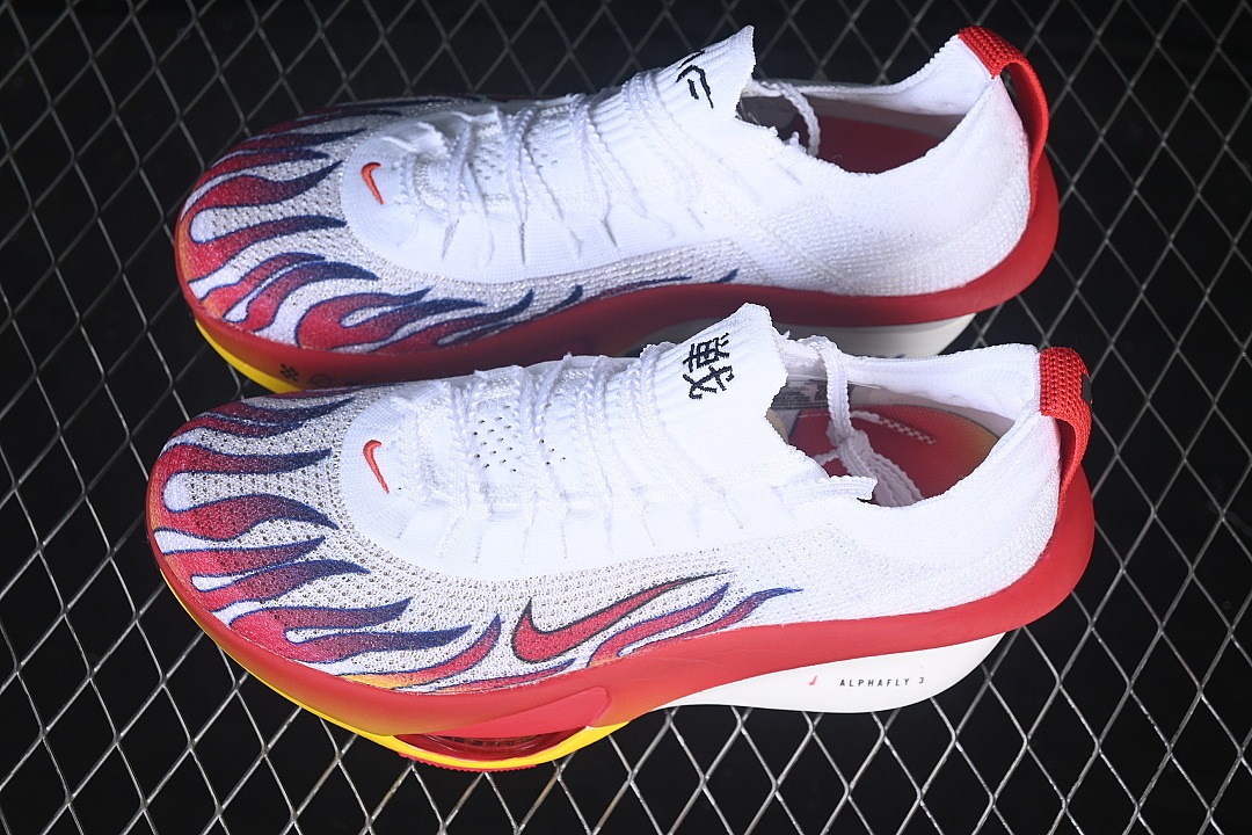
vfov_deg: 18.2
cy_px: 418
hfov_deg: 27.0
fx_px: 2608
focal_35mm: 75
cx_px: 626
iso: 160
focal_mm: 50
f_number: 7.1
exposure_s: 1/80
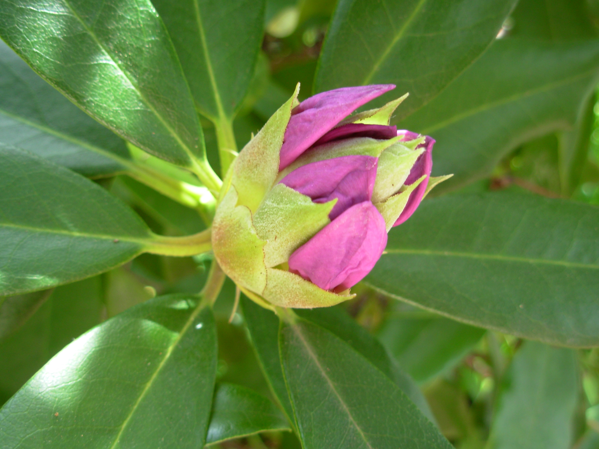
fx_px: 658
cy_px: 224
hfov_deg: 49.0
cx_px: 300
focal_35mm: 38
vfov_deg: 37.7
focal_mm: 6.3
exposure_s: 1/83
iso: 50
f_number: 2.9
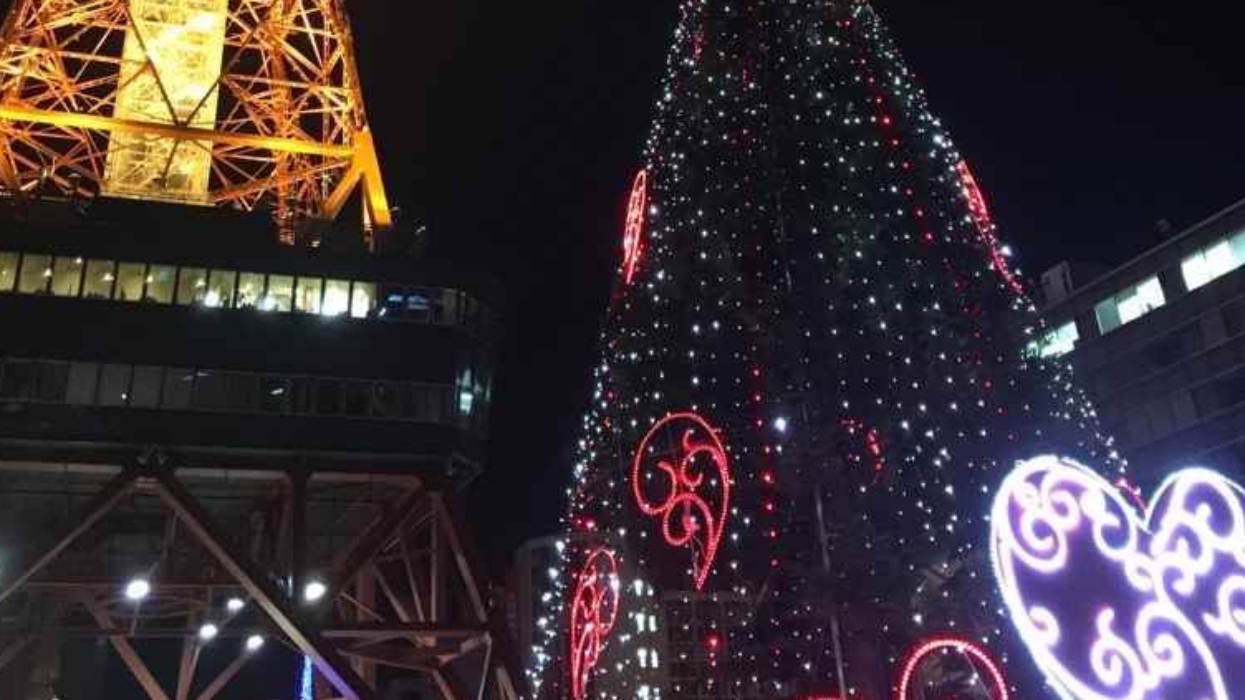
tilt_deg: +33.5
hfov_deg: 47.4
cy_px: -33
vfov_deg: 26.0
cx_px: 611
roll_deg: +3.1
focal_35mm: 43
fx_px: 1420
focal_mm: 4.15
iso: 250
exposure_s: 1/15
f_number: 2.2
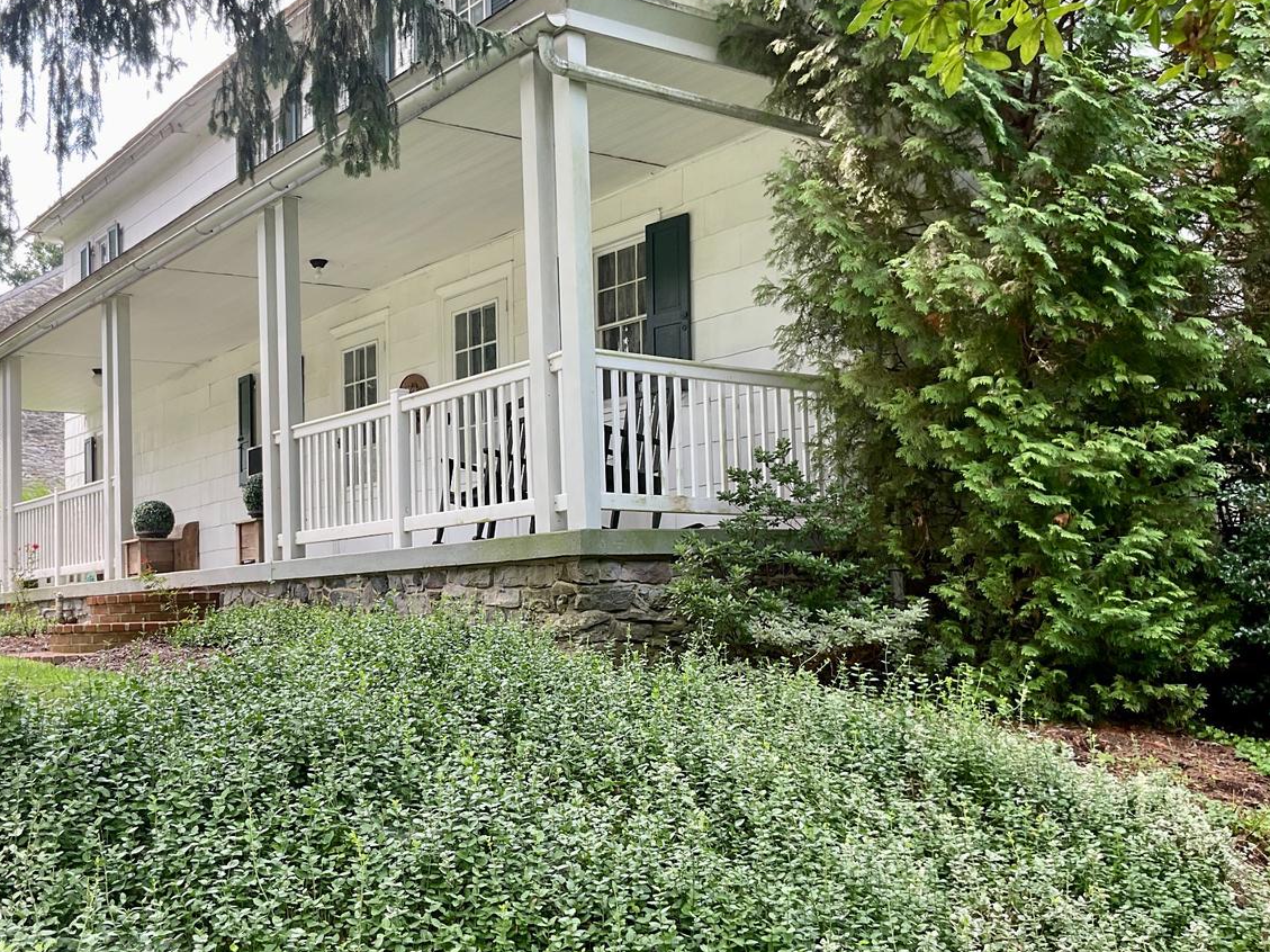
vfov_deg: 38.6
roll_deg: +0.3
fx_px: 1357
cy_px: 519
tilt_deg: +3.2
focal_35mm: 37
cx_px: 465
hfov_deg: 49.6
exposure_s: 1/120
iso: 20
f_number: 1.8
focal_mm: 3
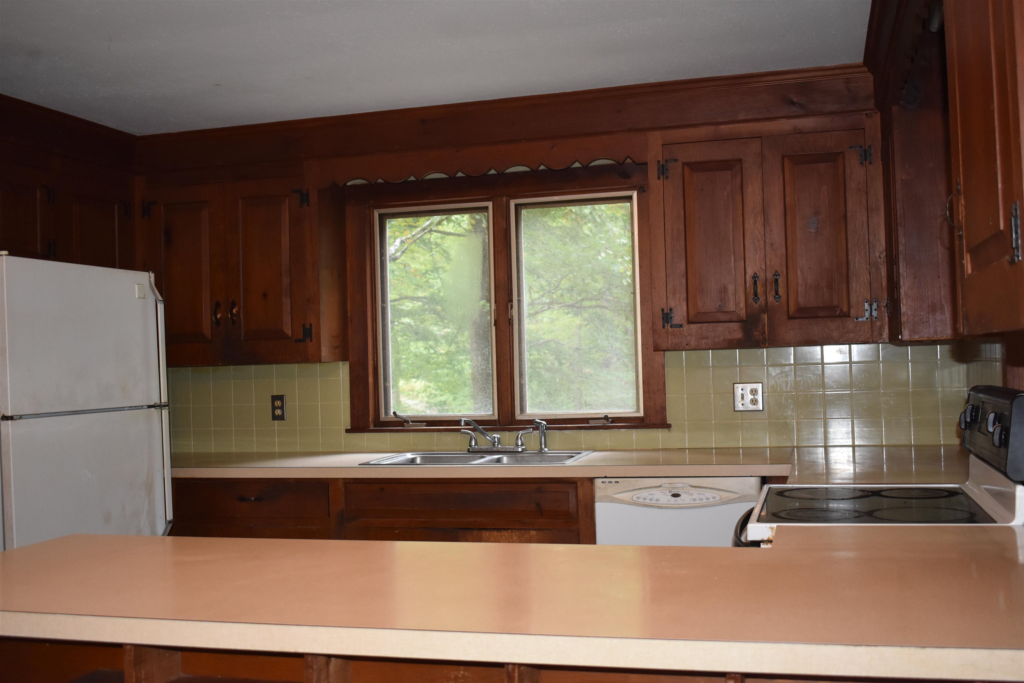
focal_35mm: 38
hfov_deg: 51.3
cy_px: 342
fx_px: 1067
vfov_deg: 35.5
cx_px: 512
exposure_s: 1/60
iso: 1400
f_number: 4
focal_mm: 25
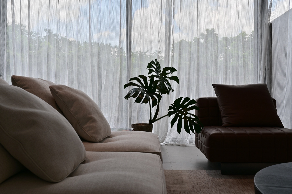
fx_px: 284
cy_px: 97
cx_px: 146
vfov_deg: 37.8
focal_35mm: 35
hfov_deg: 54.5
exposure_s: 1/100
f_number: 9
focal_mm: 35
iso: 125
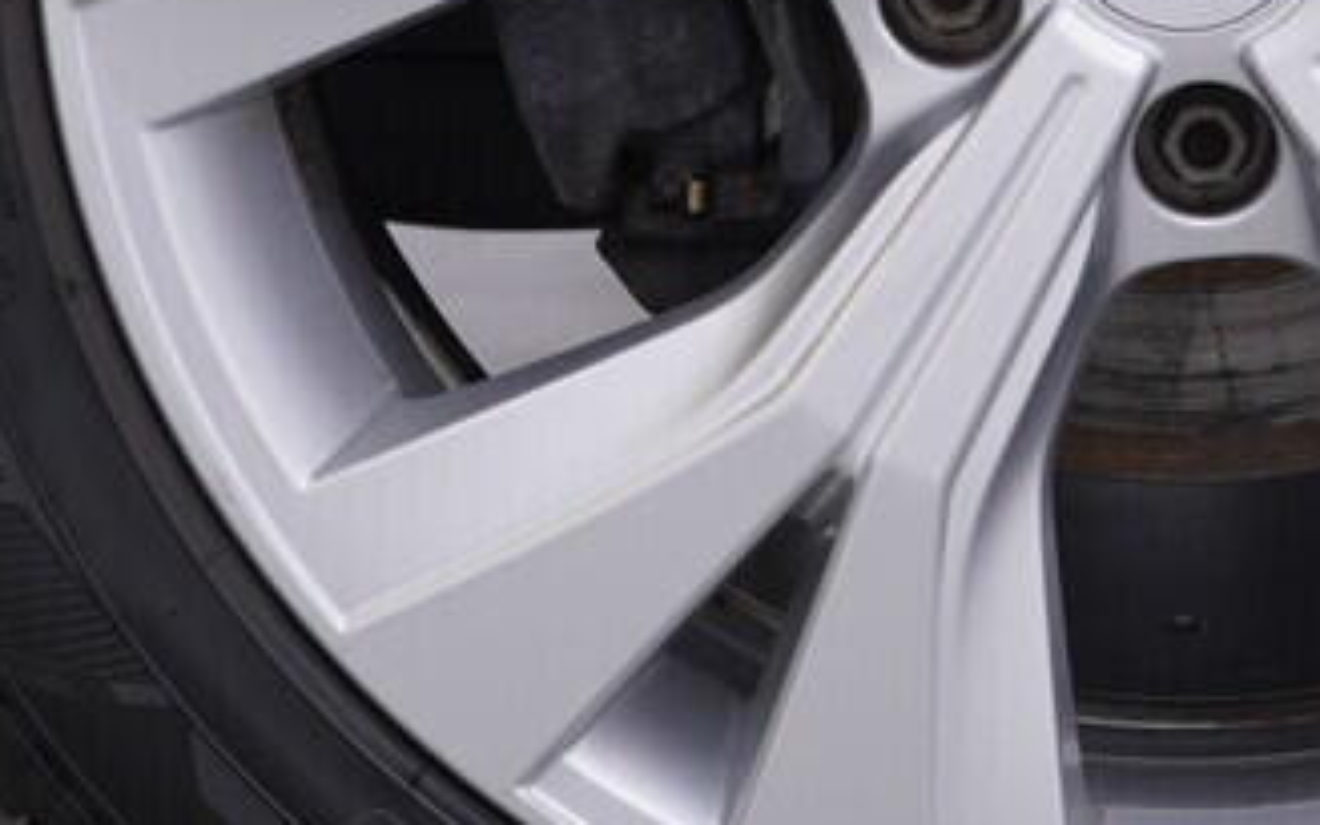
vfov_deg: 8.0
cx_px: 1143
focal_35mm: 161
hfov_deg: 12.9
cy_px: -350
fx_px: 5792
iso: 125
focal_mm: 24
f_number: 4
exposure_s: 1/80
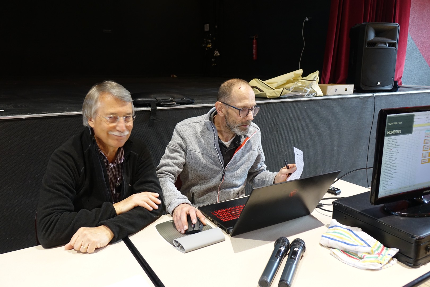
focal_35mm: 29
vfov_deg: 45.0
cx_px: 215
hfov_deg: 63.7
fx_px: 346
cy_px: 144
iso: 500
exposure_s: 1/30
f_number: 2.8
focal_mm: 10.49
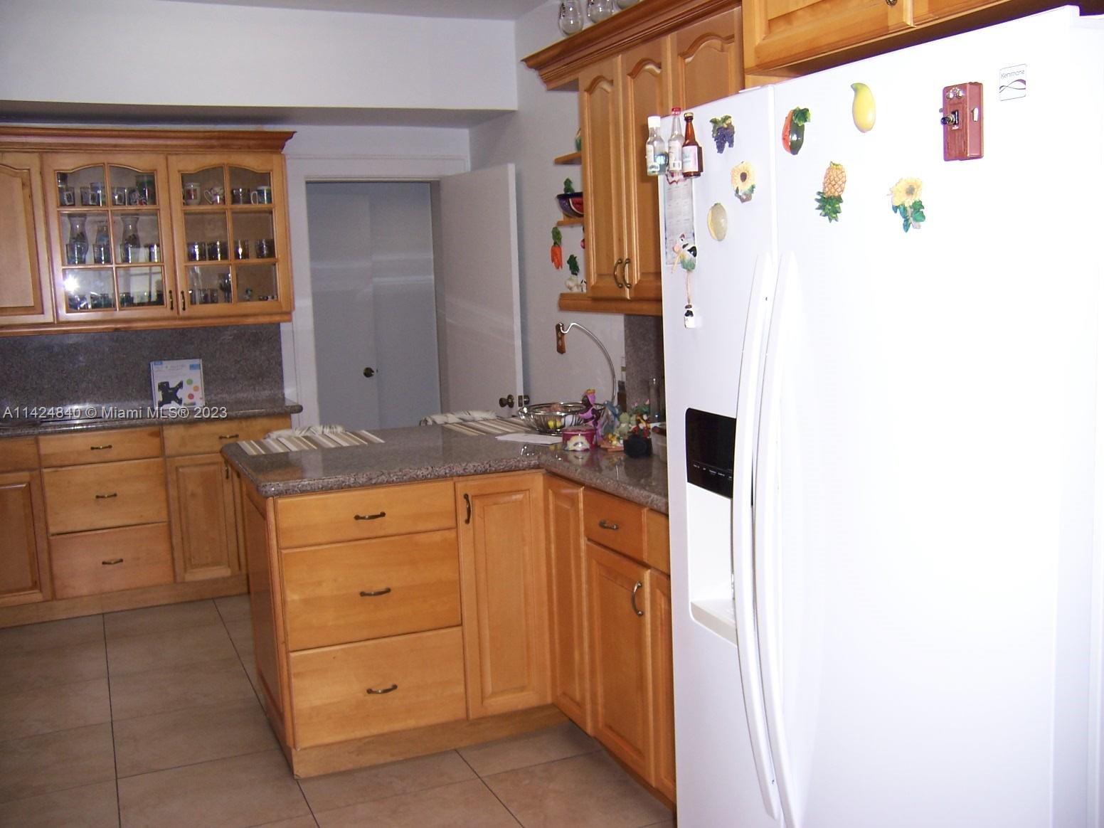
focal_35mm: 33
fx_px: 1052
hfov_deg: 55.4
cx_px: 552
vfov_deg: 42.9
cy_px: 414
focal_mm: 5.5
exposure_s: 1/60
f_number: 2.8
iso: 80
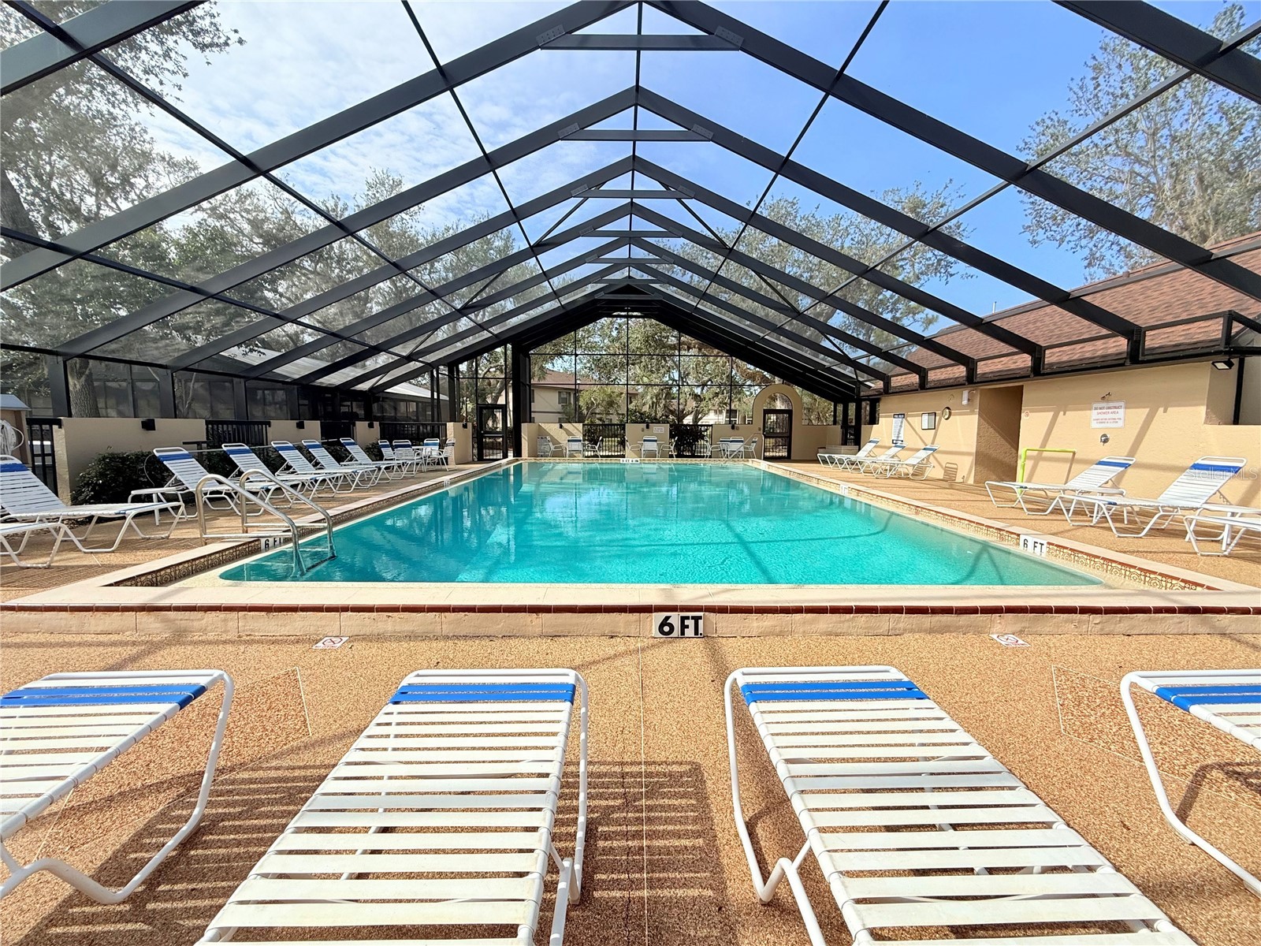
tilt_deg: -4.1
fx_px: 510
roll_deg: +0.3
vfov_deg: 85.7
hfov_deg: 102.1
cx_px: 630
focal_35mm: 14
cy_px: 473
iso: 50
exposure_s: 1/928
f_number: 2.2
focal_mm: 2.22
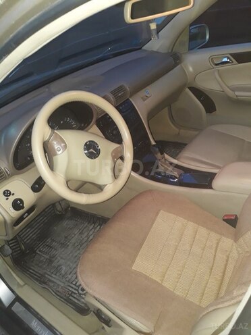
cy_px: 168
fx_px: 261
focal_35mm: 27
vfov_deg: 65.3
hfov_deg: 51.4
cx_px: 126
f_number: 1.9
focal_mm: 3.6
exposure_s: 1/20
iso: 160
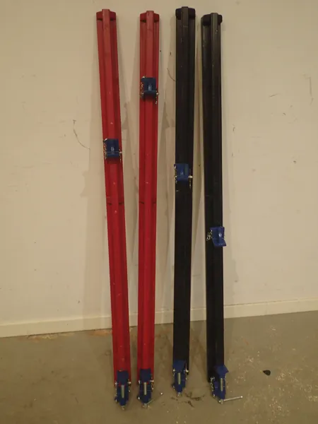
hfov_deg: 40.7
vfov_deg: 52.6
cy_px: 212
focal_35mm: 35
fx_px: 429
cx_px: 159
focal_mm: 6.42
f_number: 2.6
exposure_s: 1/30
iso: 200
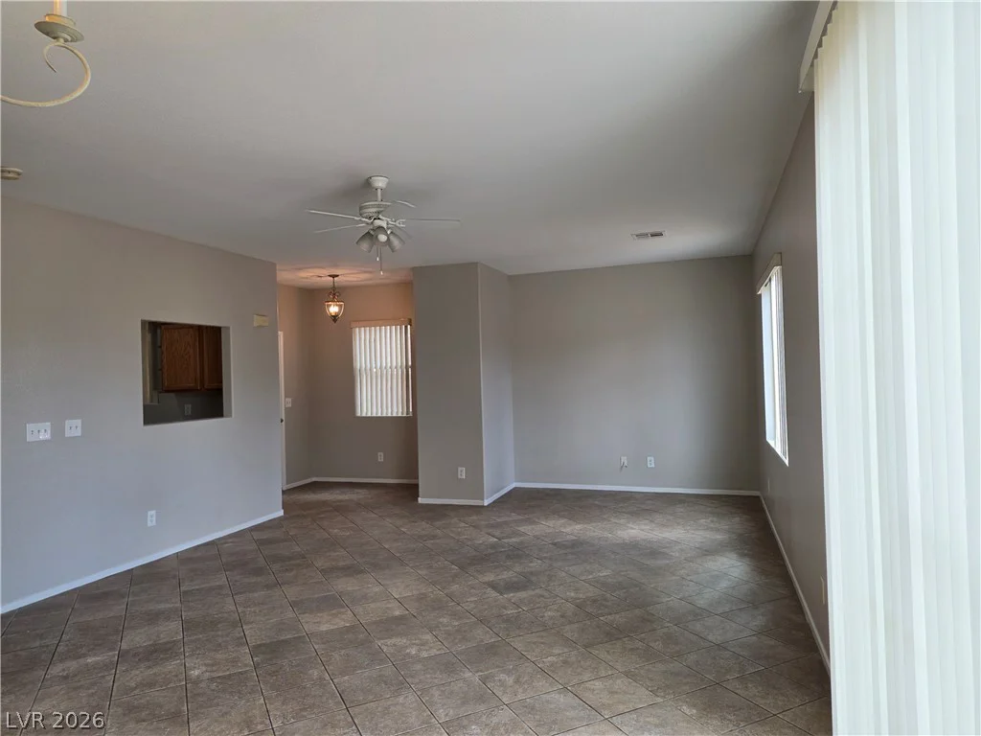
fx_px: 652
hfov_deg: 73.9
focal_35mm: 23
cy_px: 368
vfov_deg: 58.9
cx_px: 490
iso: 40
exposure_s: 1/120
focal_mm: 6.25
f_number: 1.7
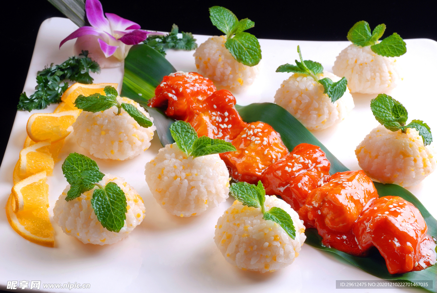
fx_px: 1094
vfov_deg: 15.2
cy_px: 146
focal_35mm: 90
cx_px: 218
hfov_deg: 22.6
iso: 100
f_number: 18
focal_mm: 60
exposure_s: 1/200
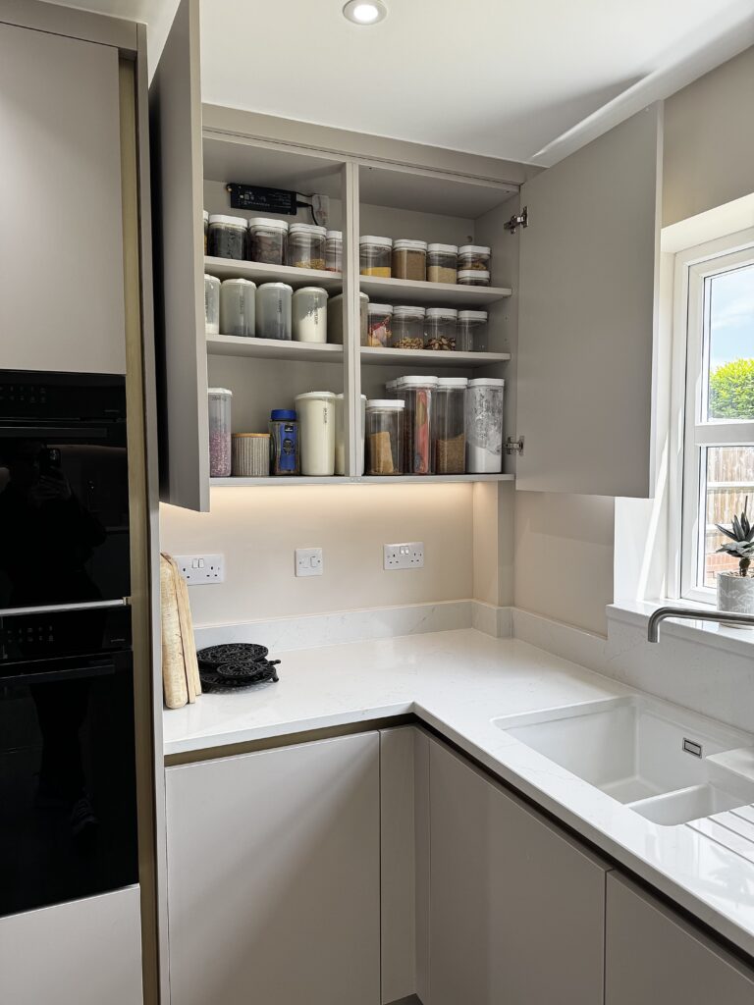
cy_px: 502
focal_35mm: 24
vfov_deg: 71.6
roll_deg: -0.2
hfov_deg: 56.8
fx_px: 697
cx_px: 377
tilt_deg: -1.3
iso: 64
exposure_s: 1/206
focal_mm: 6.76
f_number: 1.78
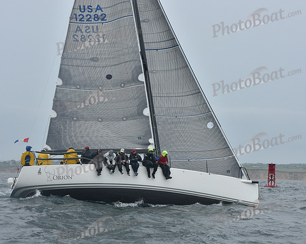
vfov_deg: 15.1
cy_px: 122
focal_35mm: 102
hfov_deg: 18.8
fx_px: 924
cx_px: 179
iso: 320
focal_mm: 90
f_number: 9
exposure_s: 1/1000
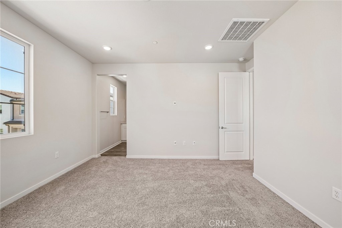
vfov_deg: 90.0
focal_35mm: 12
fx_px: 114
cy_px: 114
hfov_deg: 112.6
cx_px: 171
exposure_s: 1/30
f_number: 7.1
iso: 250
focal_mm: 12
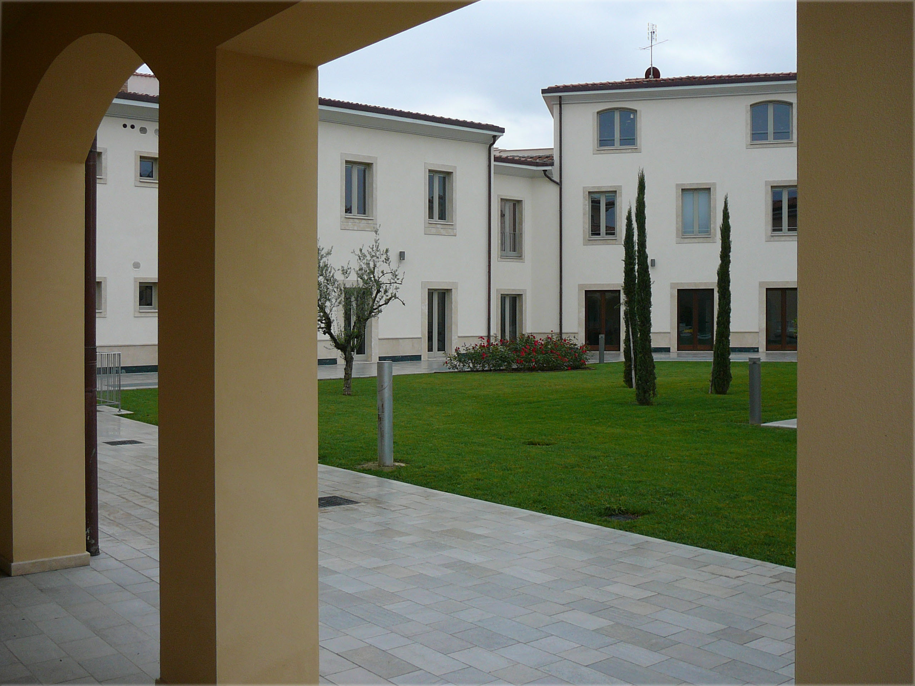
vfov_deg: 40.7
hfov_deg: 52.6
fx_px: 925
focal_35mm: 35
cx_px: 458
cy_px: 343
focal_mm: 5.2
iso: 80
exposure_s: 1/800
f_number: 2.8
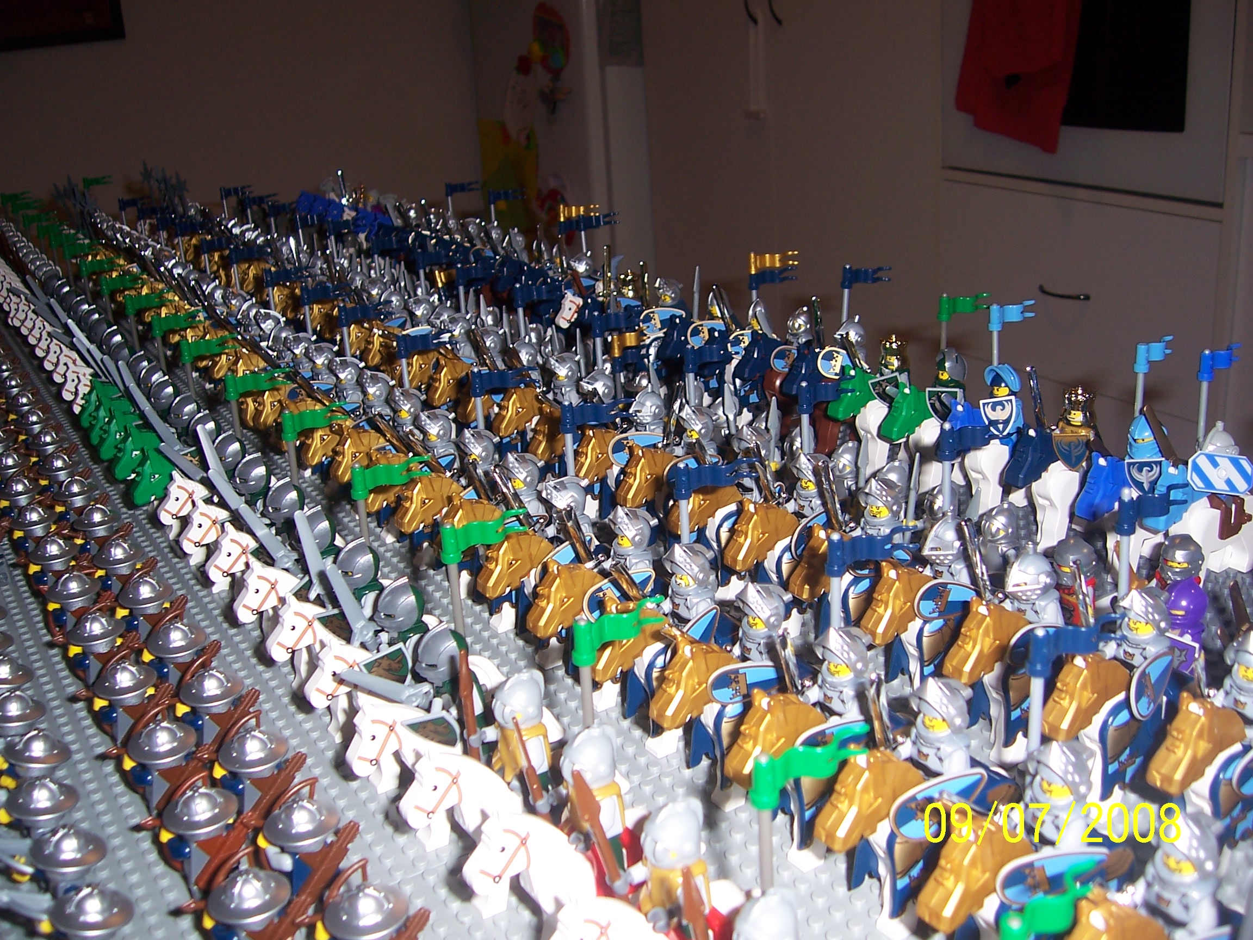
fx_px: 1303
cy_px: 470
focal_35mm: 36
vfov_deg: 39.7
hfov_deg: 51.4
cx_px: 626
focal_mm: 6
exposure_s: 1/60
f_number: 3
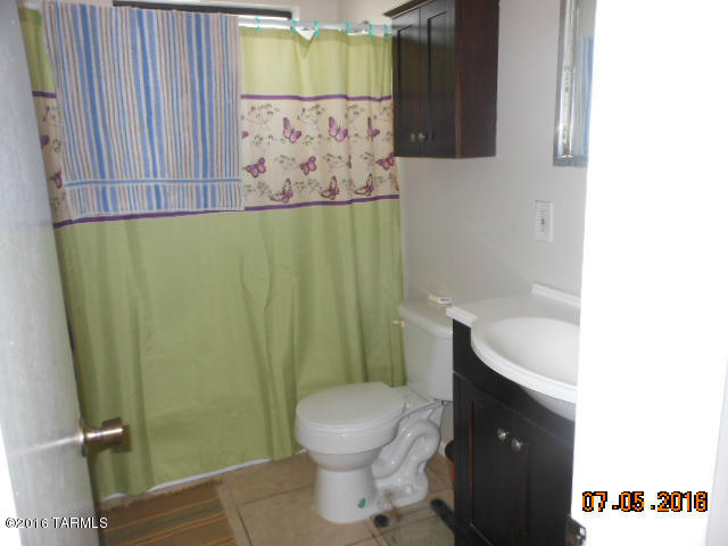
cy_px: 273
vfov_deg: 49.7
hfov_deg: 63.4
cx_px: 364
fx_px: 589
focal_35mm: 28
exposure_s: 1/25
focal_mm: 5
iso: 200
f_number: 3.7
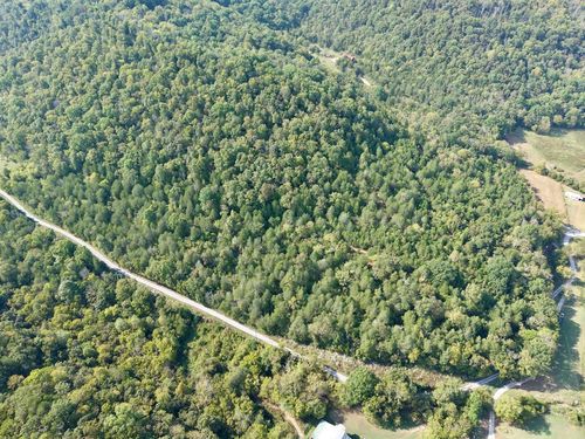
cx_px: 292
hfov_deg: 71.6
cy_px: 220
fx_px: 406
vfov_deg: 56.8
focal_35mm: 24
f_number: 1.8
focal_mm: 8.67
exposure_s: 1/640
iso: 100
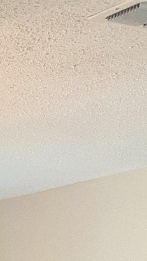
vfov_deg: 12.1
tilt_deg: -7.8
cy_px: 505
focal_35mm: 159
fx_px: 1100
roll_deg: +1.9
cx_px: -201
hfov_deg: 7.2
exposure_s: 1/60
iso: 200
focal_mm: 4.2
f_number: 1.6
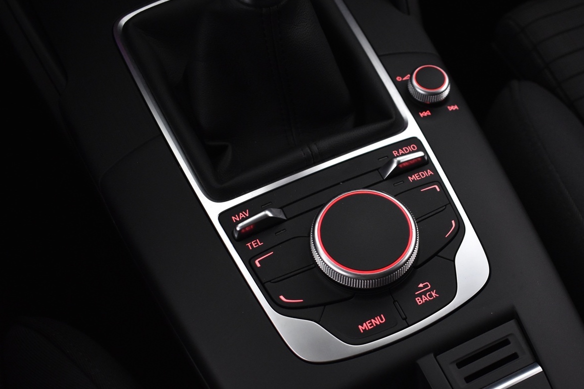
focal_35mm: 44
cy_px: 256
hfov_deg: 44.1
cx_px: 392
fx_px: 709
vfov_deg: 30.5
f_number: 3.8
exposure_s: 1/30
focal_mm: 21
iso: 1400
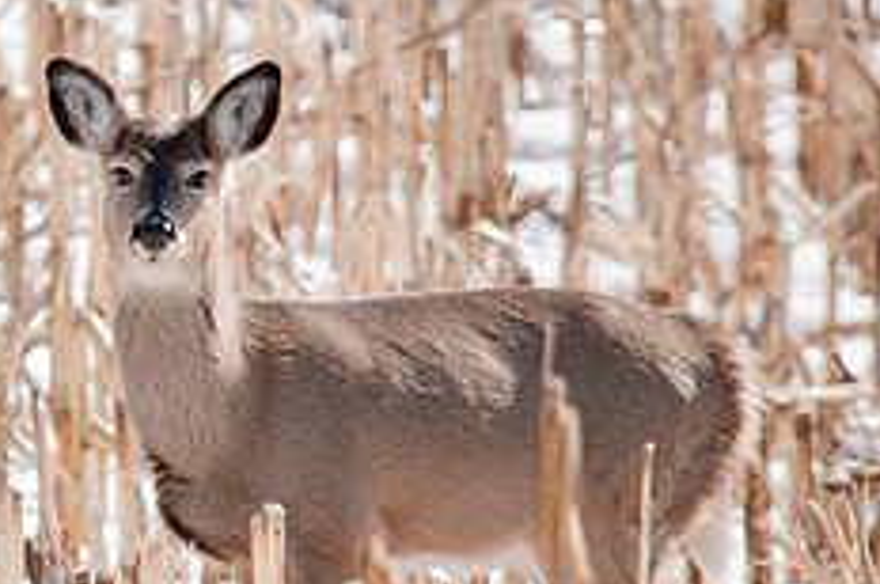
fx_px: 45769
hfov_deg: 1.1
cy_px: 506
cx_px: -197
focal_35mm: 1875
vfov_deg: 0.7
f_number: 6.7
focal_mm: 500
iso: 320
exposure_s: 1/500
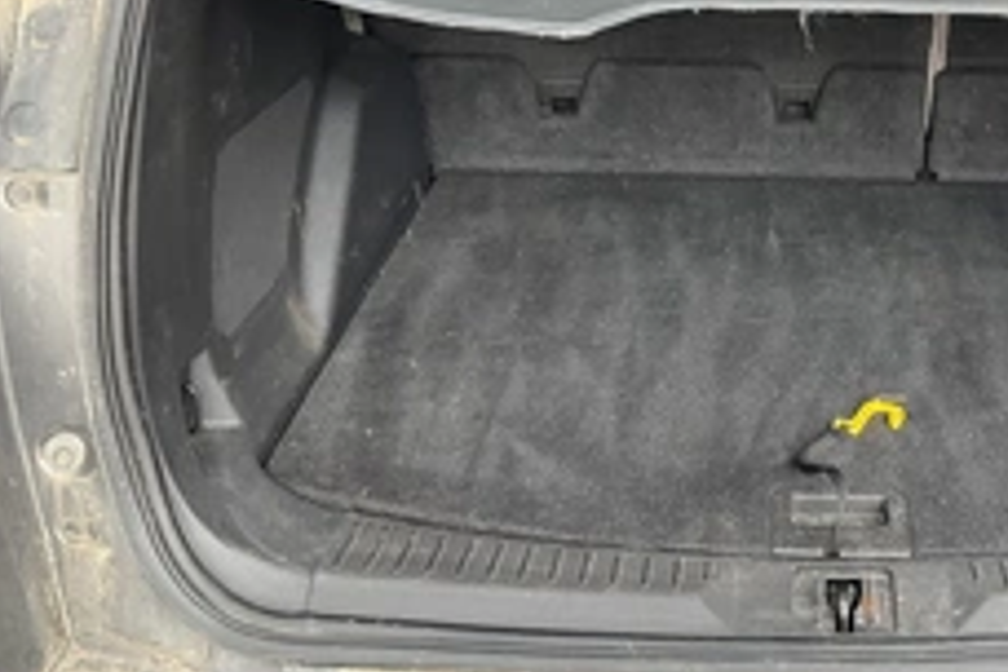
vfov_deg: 25.1
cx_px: 844
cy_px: 128
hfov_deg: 35.9
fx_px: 1484
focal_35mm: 53
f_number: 1.8
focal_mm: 3
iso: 32
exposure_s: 1/122
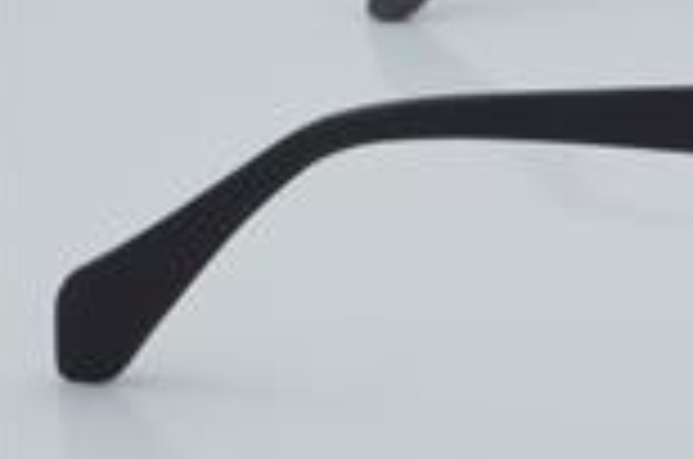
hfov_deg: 10.4
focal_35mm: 195
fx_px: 3746
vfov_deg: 7.0
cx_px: 886
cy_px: 86
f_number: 32
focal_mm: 50
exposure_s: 1/4
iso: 100
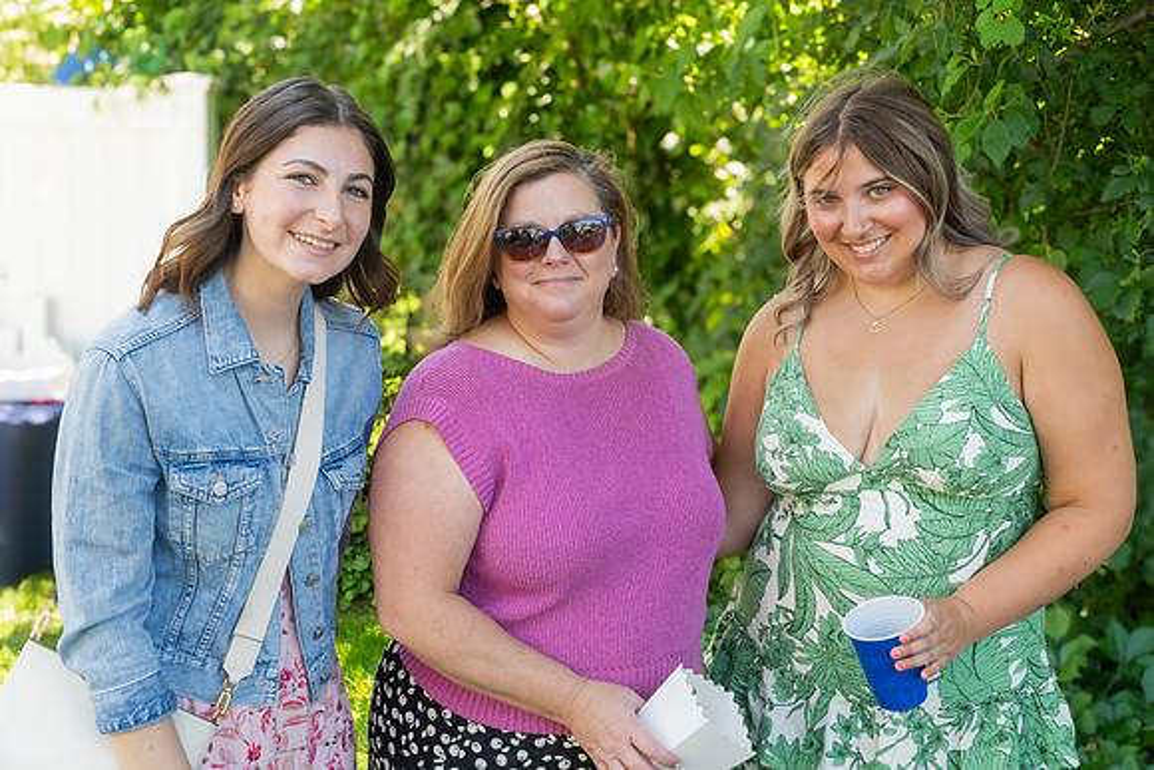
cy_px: 385
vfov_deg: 25.8
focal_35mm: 52
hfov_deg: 37.8
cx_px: 577
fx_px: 1683
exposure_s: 1/250
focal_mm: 35
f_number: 8
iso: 2000
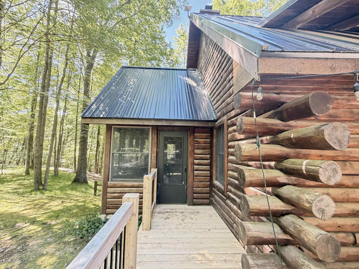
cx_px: 178
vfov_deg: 81.7
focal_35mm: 15
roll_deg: -0.6
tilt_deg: +4.7
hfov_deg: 98.2
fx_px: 156
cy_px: 139
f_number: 2.2
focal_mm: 2.22
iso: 320
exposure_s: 1/63
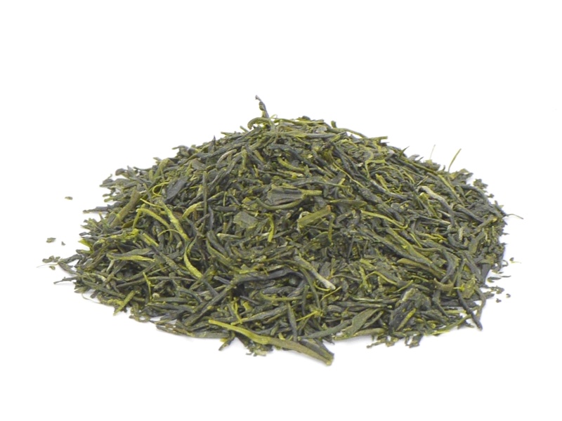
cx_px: 281
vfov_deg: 16.4
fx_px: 1461
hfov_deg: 21.8
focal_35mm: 90
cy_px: 210
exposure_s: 1/100
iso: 1250
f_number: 7.1
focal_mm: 45
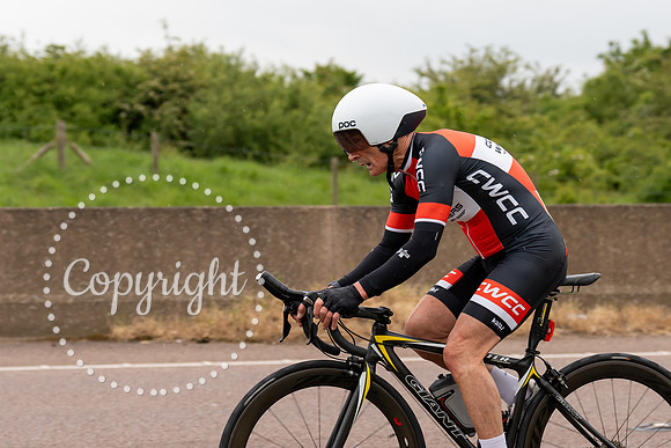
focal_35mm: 121
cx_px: 398
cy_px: 208
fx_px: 2259
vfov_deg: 11.3
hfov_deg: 16.9
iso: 320
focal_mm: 70
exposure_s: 1/1000
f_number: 3.5
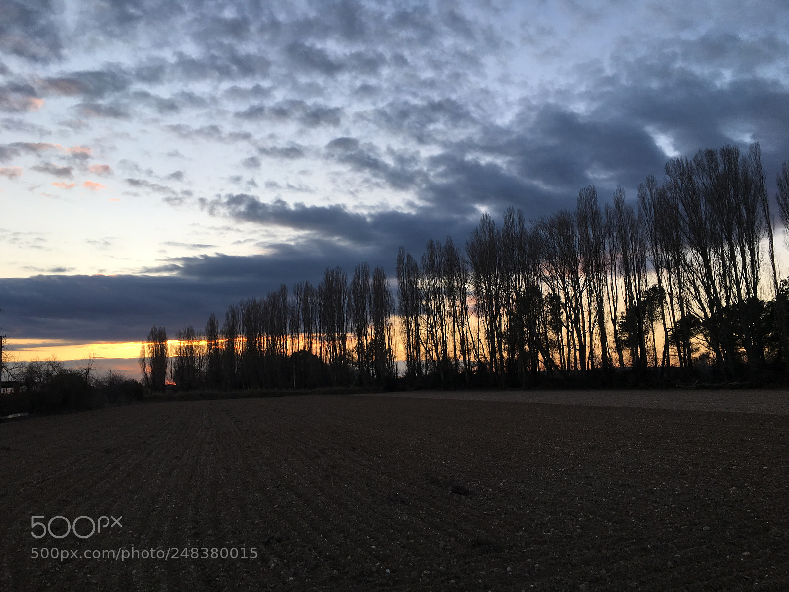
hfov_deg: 61.7
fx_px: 661
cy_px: 296
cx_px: 394
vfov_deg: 48.2
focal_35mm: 29
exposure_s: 1/185
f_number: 2.2
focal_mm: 4.15
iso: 25
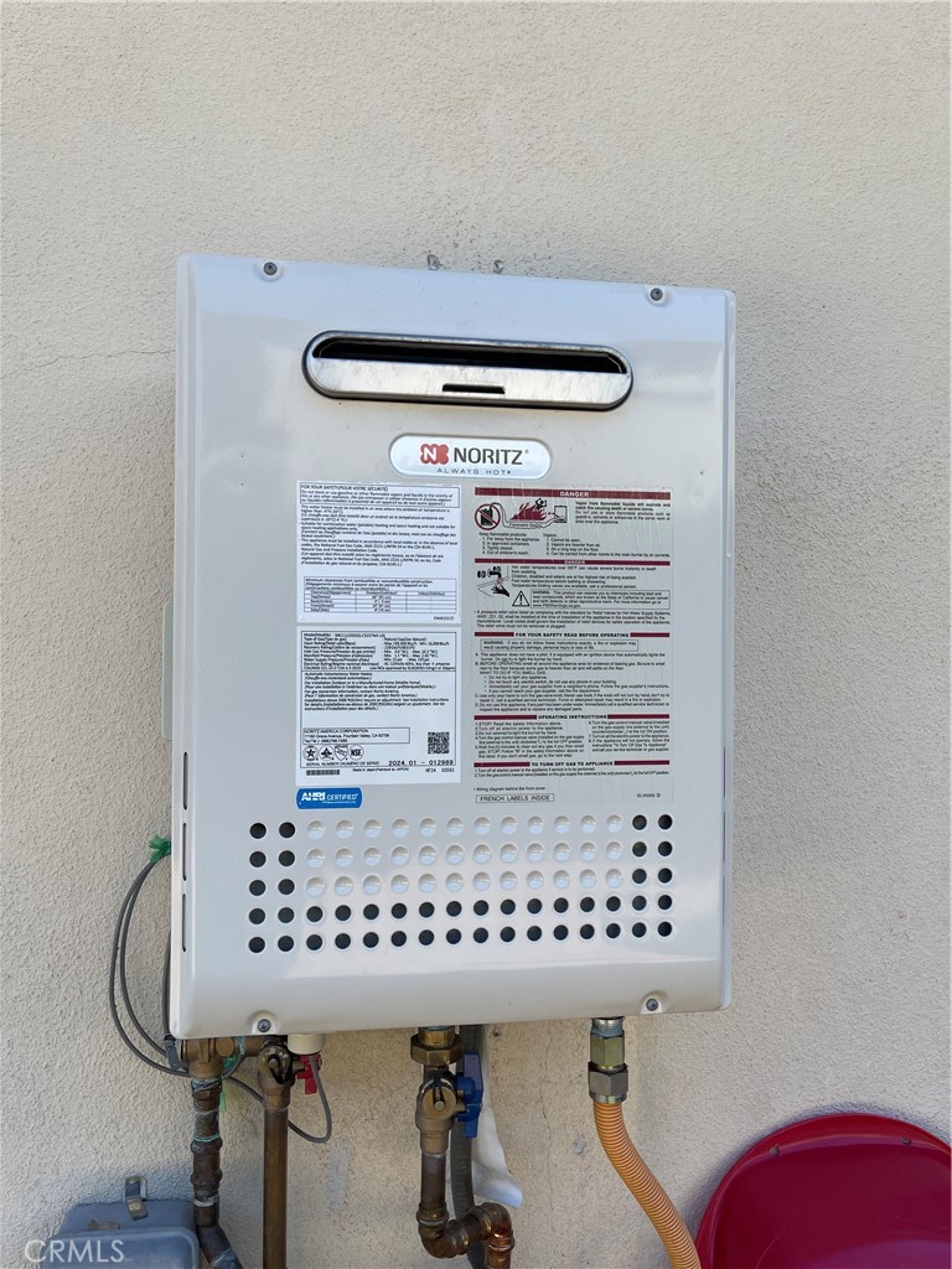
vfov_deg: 69.4
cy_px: 634
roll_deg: +0.4
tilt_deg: +1.6
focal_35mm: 25
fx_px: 917
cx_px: 476
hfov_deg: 54.9
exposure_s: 1/861
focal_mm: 5.1
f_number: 1.6
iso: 32
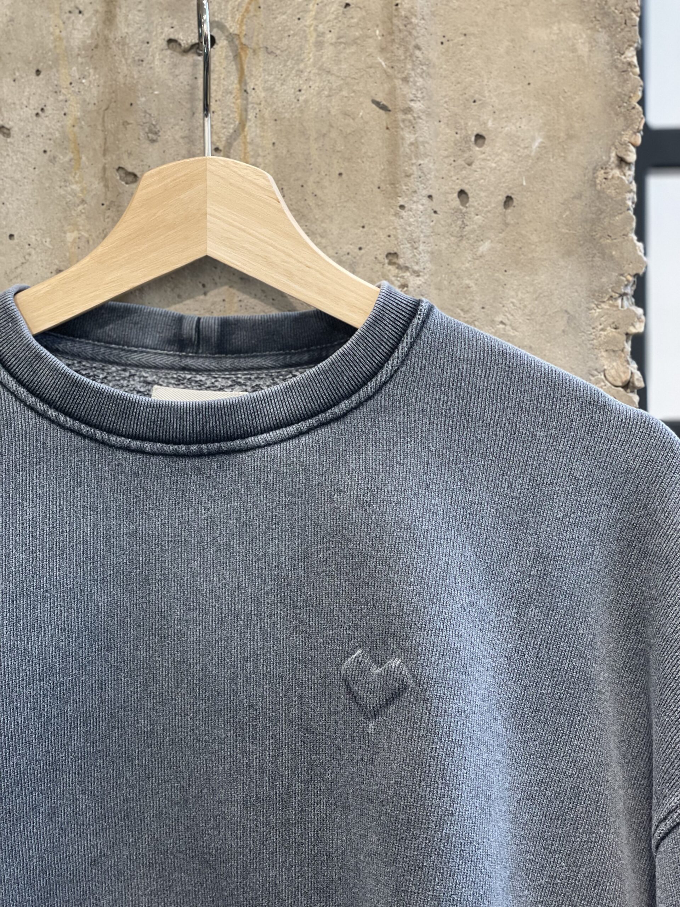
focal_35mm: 52
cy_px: 454
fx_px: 1362
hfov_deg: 28.0
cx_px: 340
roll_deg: +0.6
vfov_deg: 36.8
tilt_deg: +1.0
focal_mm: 6
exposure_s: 1/100
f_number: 2
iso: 125
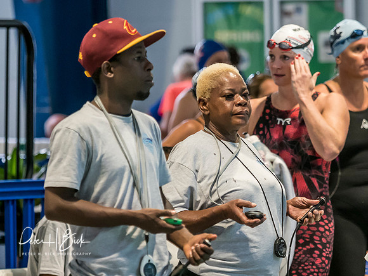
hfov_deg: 3.8
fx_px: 5611
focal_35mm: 528
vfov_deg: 2.8
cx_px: 238
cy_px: 141
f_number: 2.8
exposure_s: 1/200
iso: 1600
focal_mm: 150
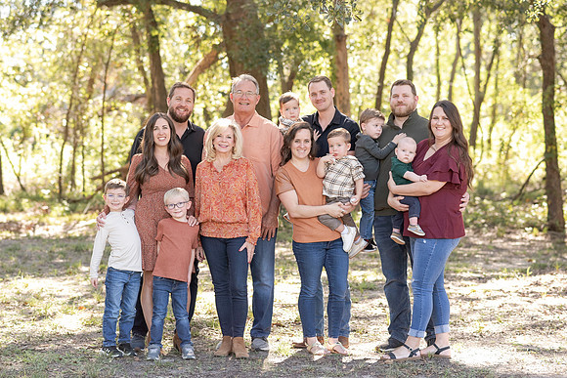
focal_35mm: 95
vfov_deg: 14.4
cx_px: 250
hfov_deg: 21.5
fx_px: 1495
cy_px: 179
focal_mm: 85
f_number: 3.2
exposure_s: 1/500
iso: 640
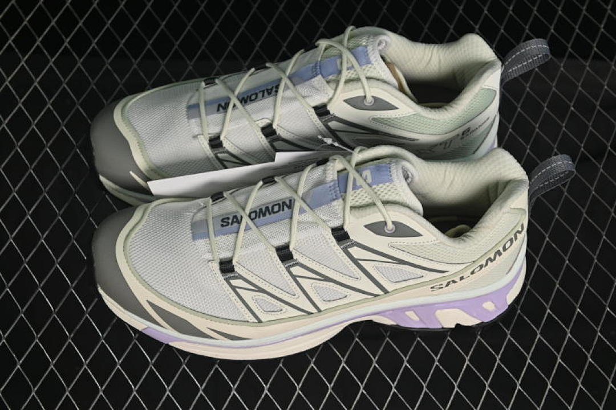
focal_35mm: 75
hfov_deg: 27.0
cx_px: 308
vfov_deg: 18.2
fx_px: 1283
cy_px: 205
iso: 160
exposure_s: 1/60
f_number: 6.3
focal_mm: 50
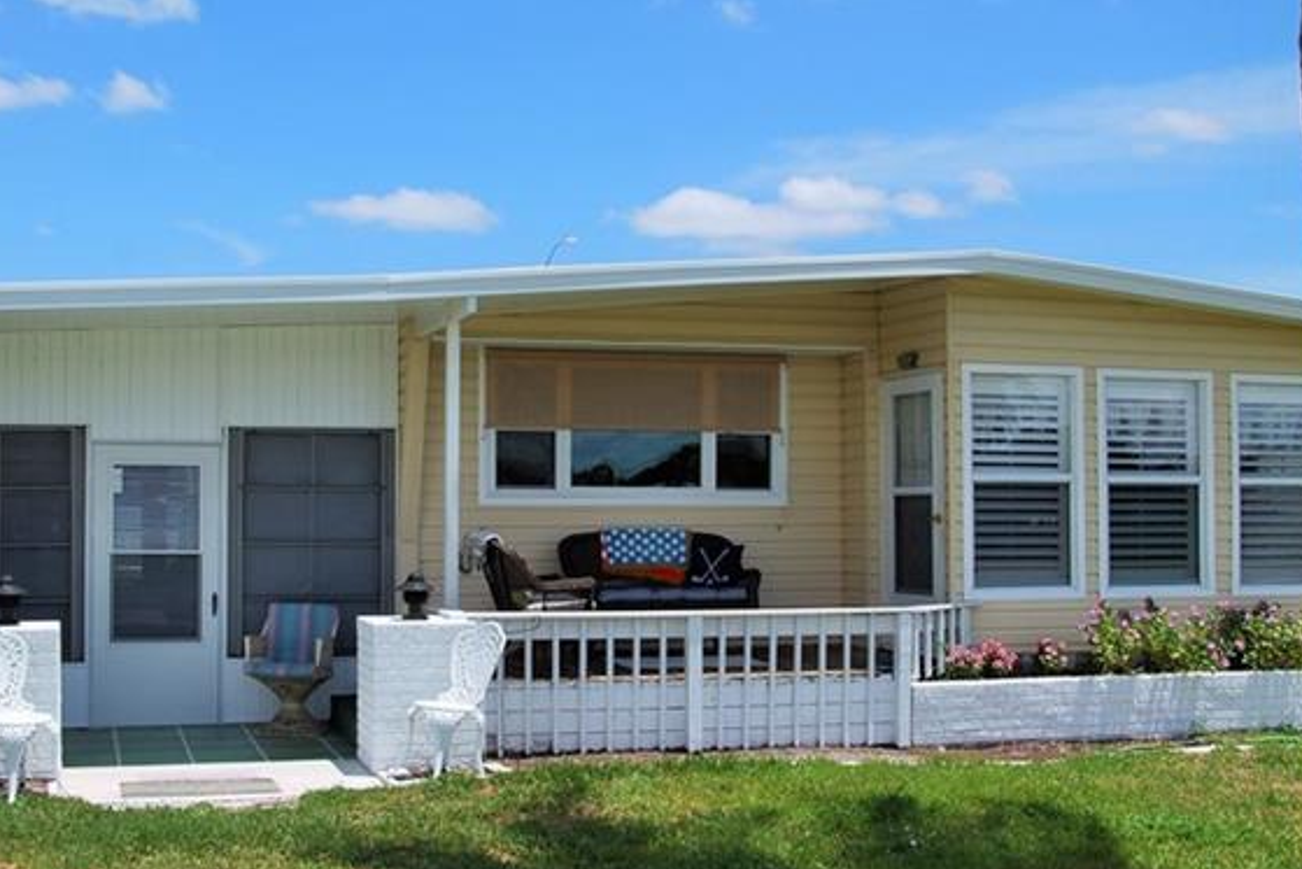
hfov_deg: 44.2
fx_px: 1592
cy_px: 457
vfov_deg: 30.5
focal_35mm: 44
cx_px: 498
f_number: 10
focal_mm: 16
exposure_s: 1/200
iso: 100
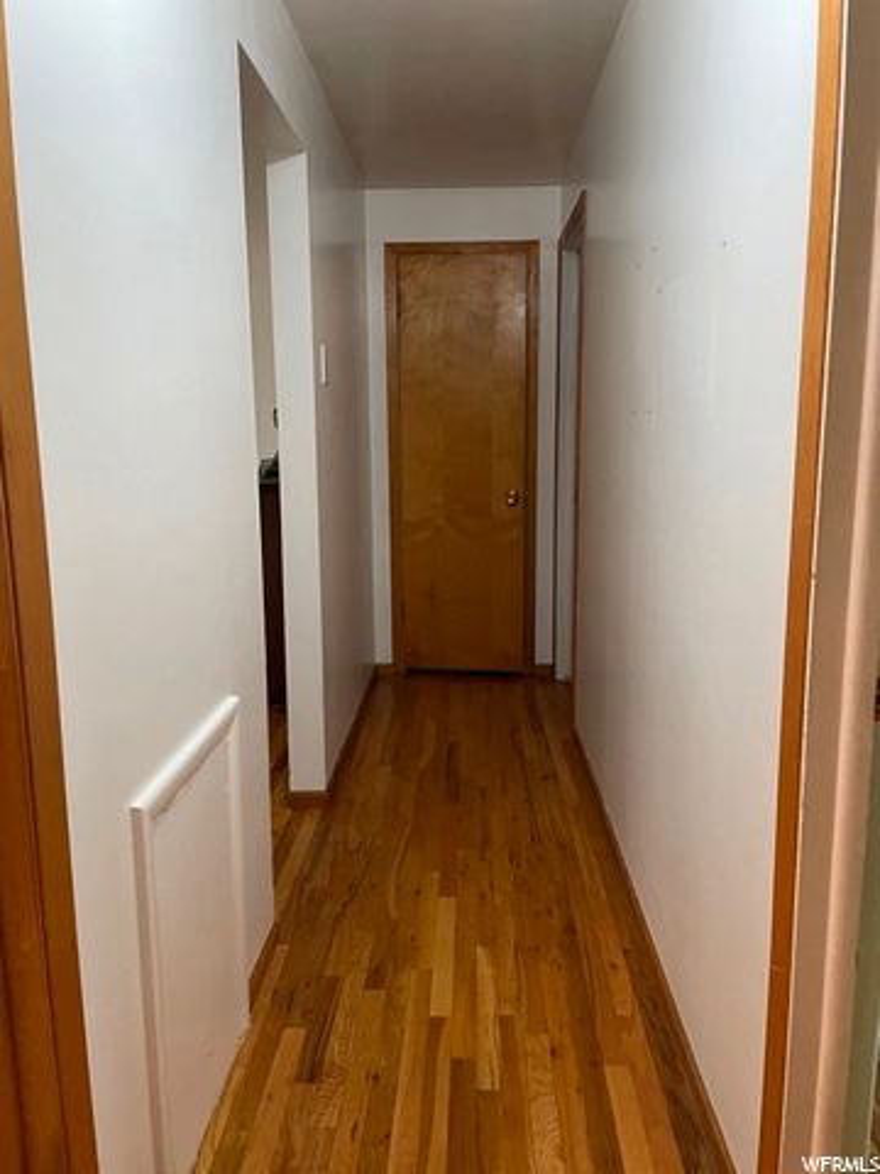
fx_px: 881
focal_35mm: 26
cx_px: 440
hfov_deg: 53.1
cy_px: 587
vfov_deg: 67.3
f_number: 1.6
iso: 500
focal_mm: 4.2
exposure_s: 1/60
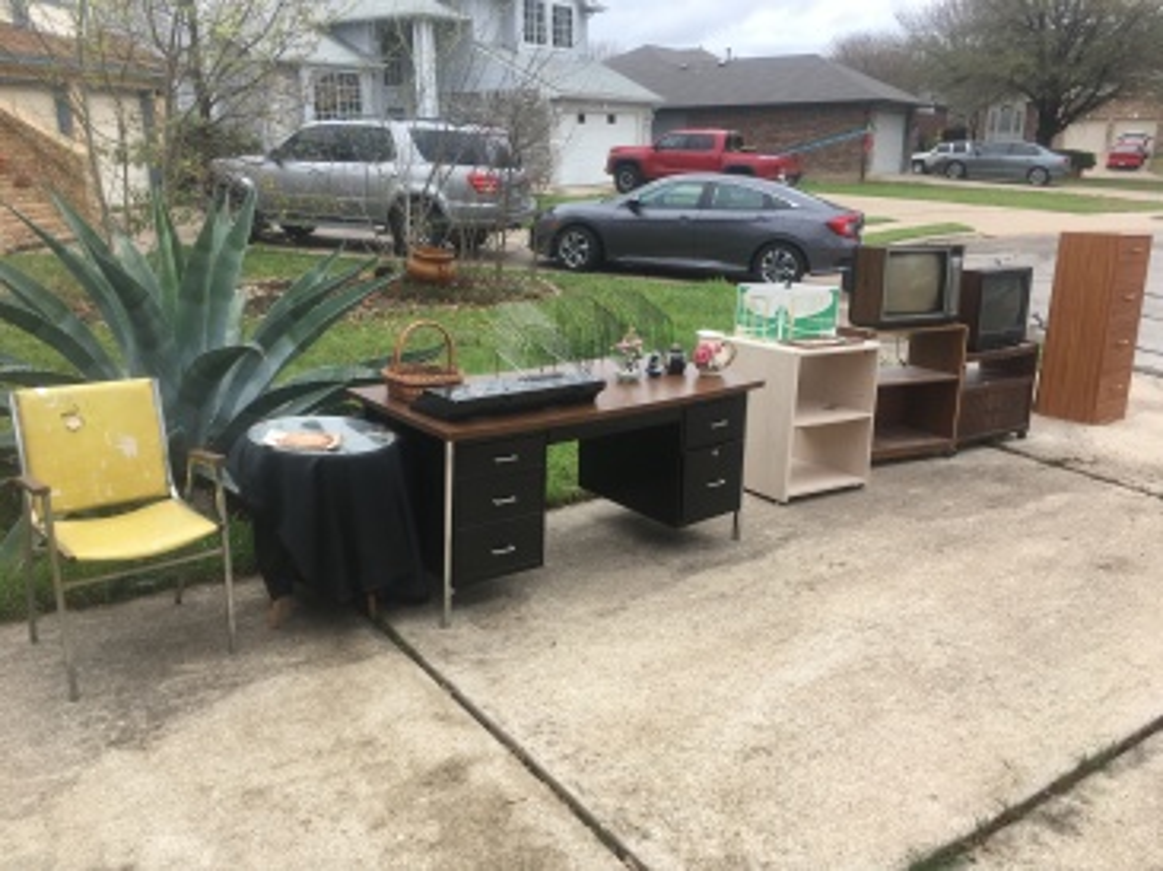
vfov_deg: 48.2
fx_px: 974
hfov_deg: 61.7
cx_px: 582
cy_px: 436
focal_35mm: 29
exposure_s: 1/578
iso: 25
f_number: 2.2
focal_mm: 4.15
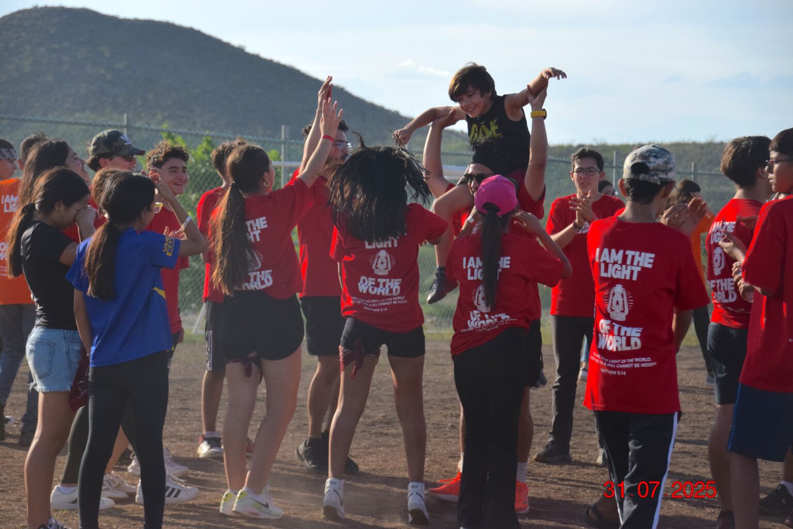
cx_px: 396
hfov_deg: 14.9
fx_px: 3041
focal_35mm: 138
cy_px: 264
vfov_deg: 9.9
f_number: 5.6
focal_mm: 92
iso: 900
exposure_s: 1/4000
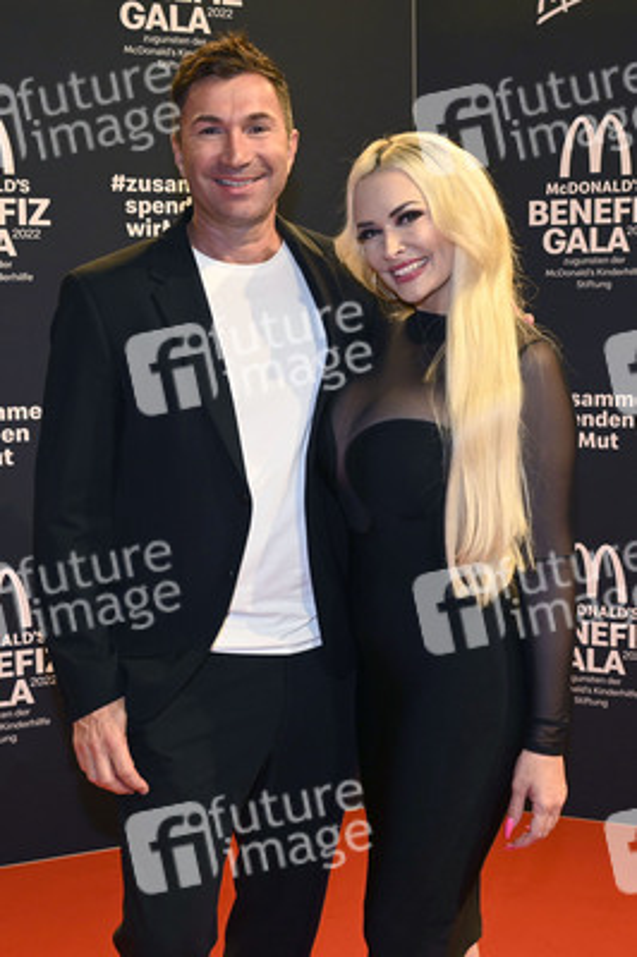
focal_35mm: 34
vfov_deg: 56.5
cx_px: 318
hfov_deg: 39.4
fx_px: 891
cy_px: 478
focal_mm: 33.5
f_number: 6.3
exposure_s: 1/60
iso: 500
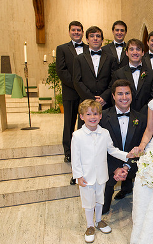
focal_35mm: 37
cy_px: 122
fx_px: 246
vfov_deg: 52.7
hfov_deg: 31.1
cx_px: 163
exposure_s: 1/60
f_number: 5
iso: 1600
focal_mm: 24
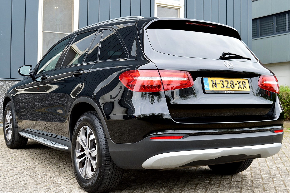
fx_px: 394
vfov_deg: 27.5
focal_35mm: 49
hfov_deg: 40.4
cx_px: 142
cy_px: 94
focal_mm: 28
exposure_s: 1/80
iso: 400
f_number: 8
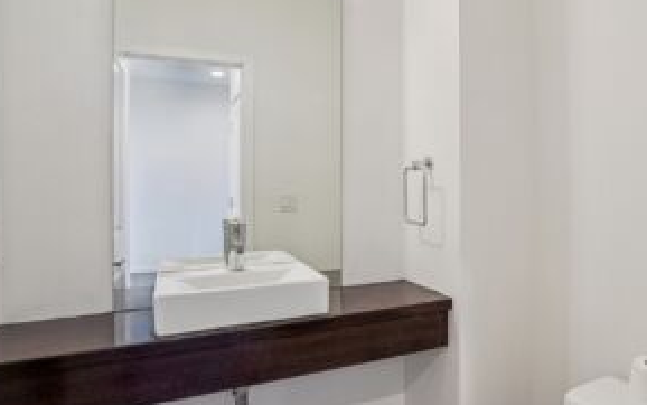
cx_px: 416
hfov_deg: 73.1
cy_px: 191
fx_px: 423
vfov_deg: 51.1
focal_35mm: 24
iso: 400
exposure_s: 1/8
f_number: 8
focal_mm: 17
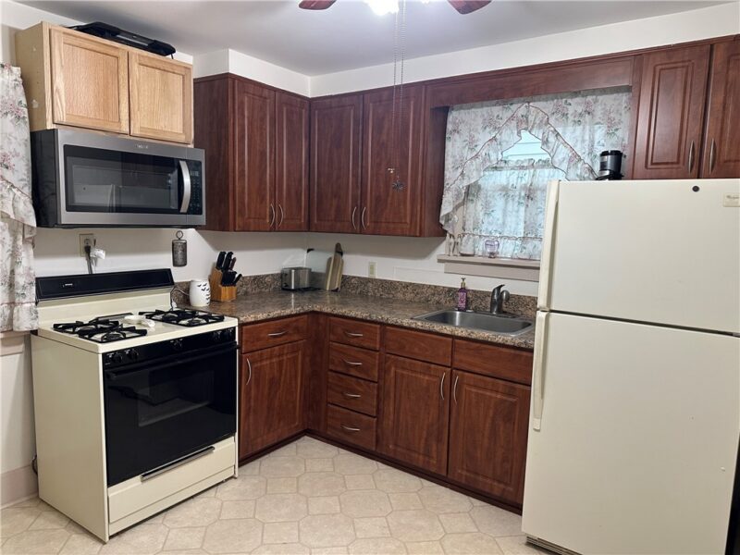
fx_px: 513
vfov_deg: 56.8
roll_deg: -2.0
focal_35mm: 24
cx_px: 370
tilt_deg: -6.7
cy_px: 278
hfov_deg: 71.6
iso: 320
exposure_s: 1/60
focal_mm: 6.86
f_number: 1.78
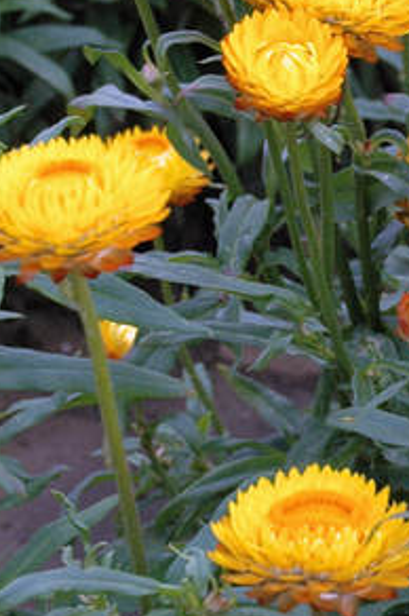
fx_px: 2419
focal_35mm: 142
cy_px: 196
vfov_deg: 14.5
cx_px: 599
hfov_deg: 9.4
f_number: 6.3
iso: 200
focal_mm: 29
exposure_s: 1/250
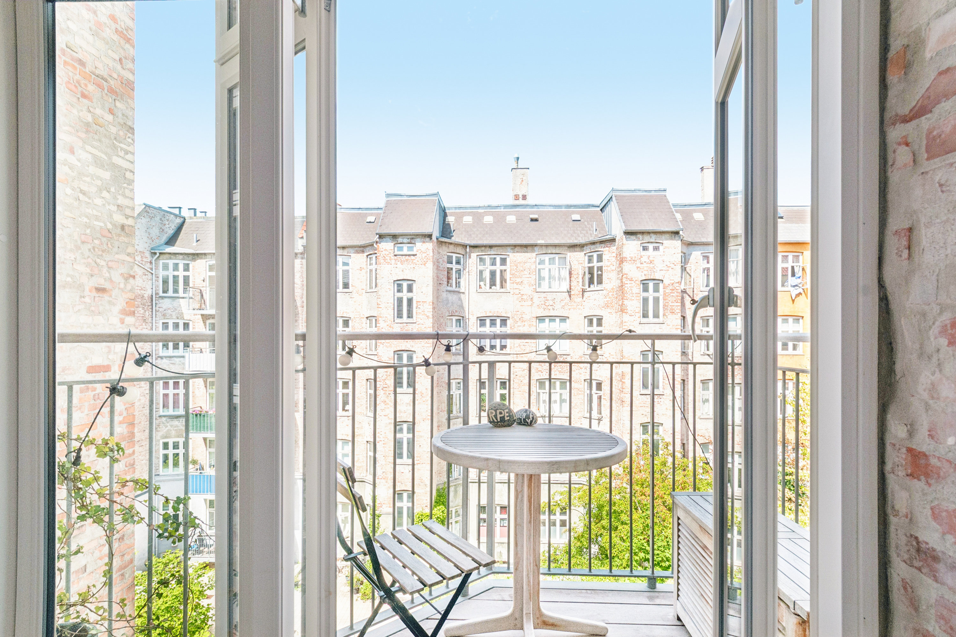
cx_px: 478
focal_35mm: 18
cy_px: 318
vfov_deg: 67.4
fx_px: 478
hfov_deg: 90.0
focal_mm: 12
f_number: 10
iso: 200
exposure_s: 1/320
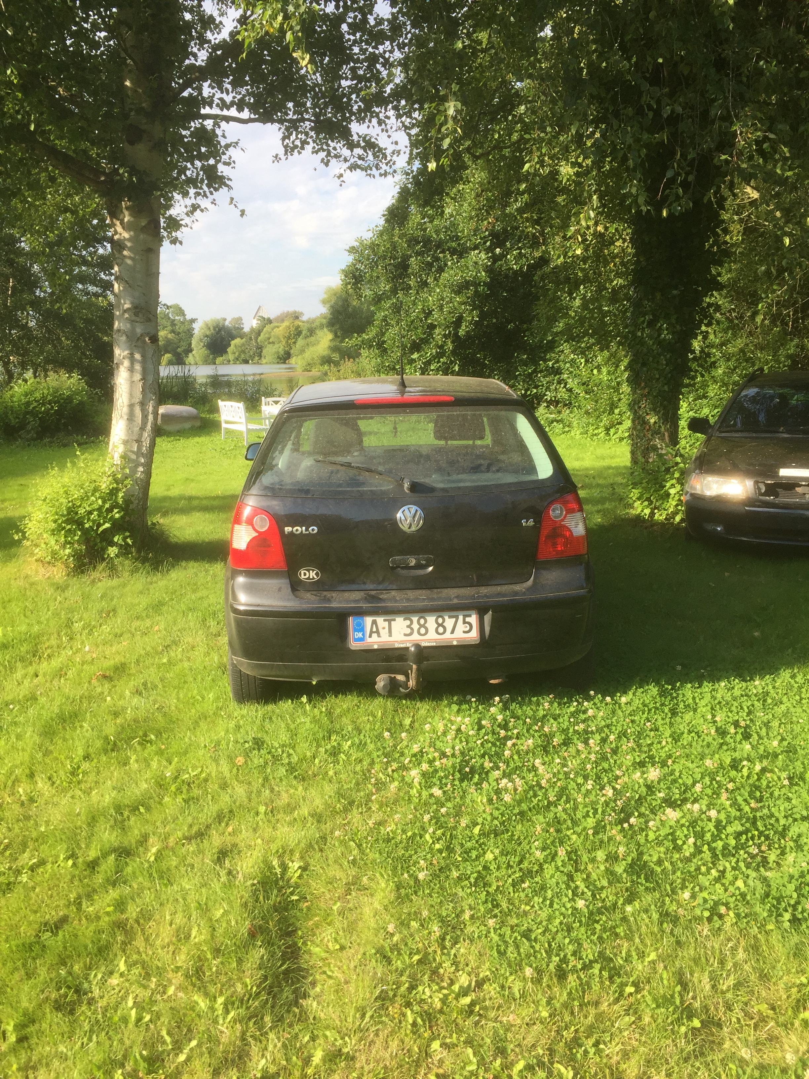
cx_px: 404
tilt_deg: -9.6
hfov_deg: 48.2
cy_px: 540
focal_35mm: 29
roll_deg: +1.4
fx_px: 904
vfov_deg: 61.7
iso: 32
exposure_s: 1/670
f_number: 2.2
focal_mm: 4.15
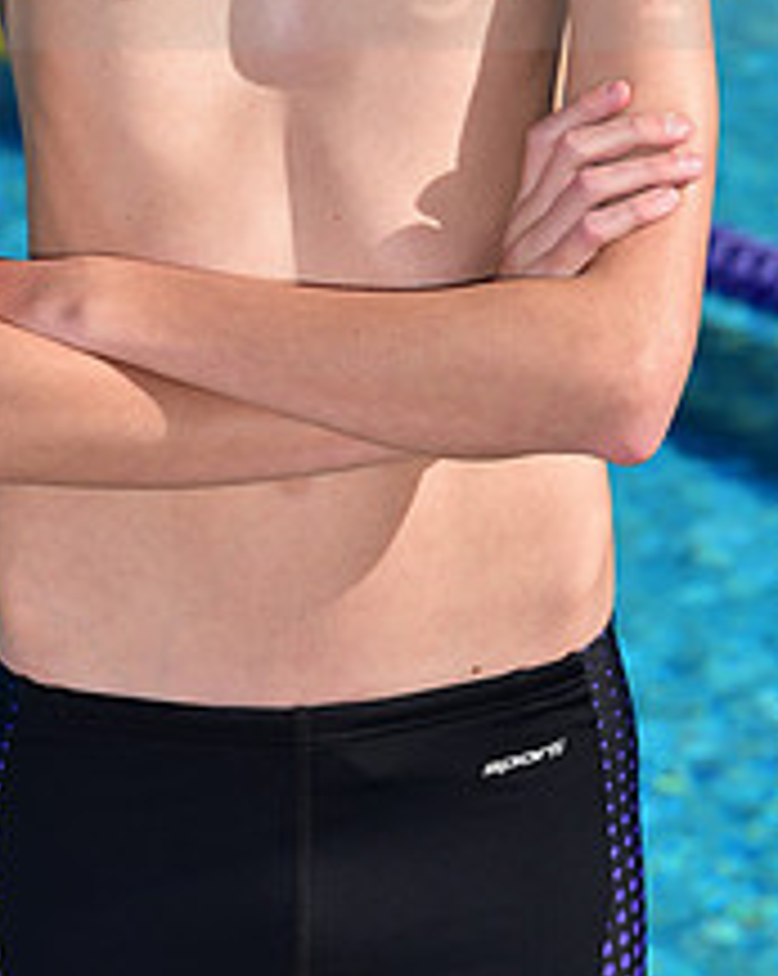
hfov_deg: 4.6
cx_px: 313
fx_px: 9778
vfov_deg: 5.7
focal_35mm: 339
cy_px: -94
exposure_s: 1/250
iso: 64
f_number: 8
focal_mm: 135
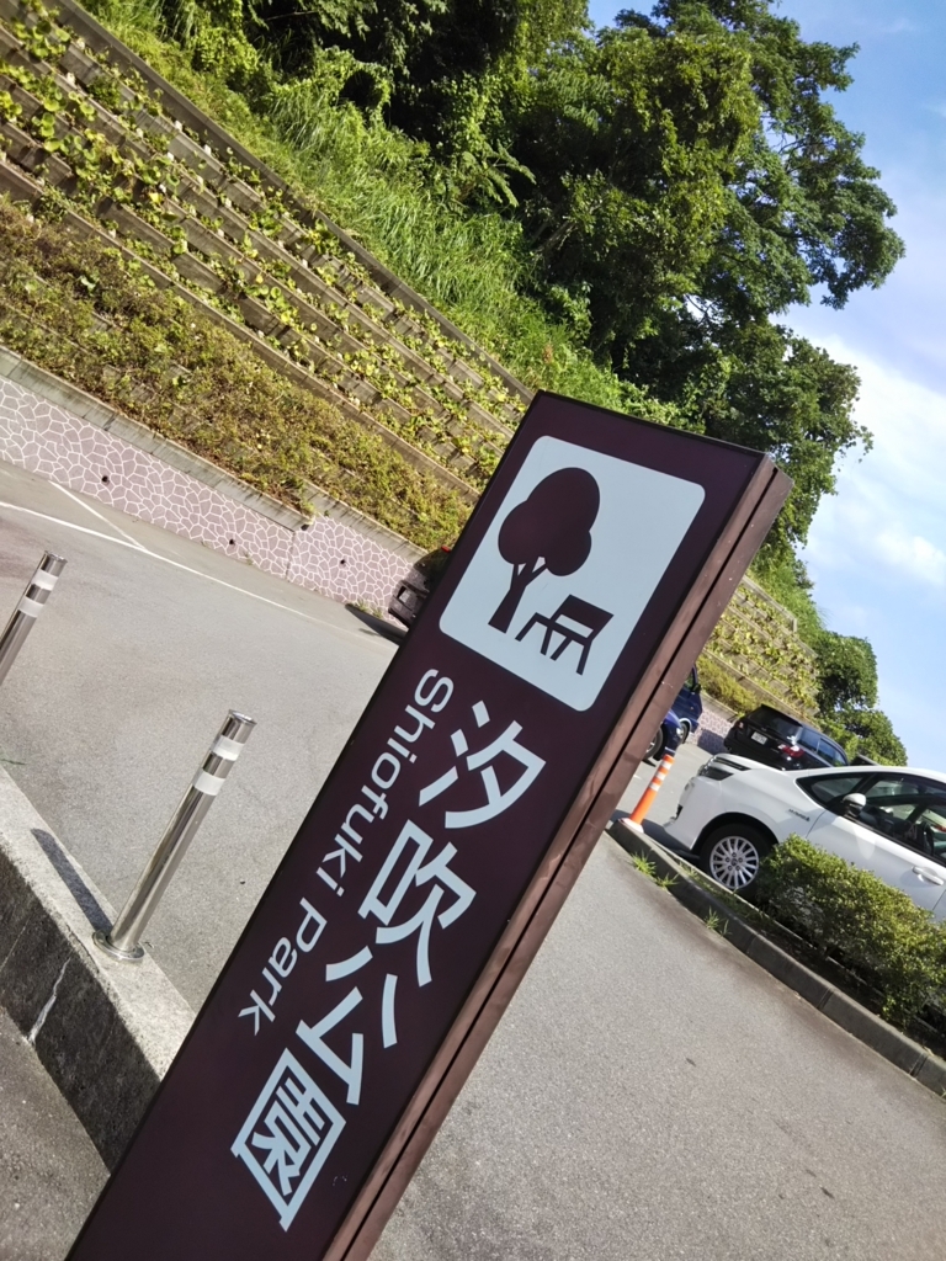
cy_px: 630
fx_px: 1093
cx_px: 473
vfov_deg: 60.0
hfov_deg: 46.8
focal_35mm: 30
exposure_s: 1/550
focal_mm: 4
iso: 20
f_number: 2.2
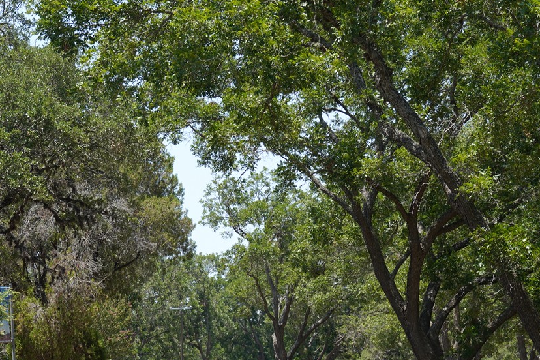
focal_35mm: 145
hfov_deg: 14.1
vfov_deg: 9.4
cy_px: 313
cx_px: 185
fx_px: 2175
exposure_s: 1/100
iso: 100
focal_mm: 60
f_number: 11
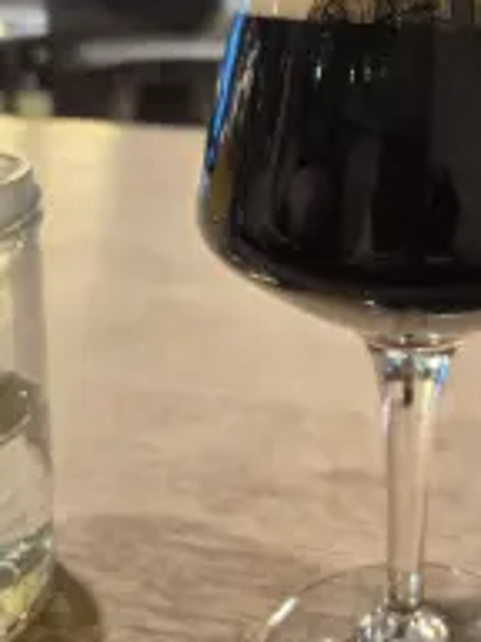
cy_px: 171
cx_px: 421
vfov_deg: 38.8
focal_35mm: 48
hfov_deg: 29.2
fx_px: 889
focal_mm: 5.4
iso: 1250
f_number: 1.8
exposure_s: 1/25
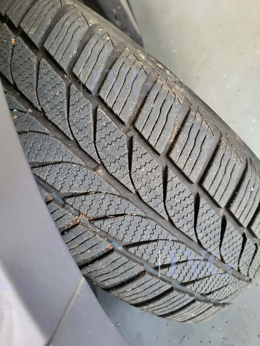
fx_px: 260
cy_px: 173
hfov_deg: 53.1
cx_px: 130
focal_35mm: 26
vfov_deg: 67.3
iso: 320
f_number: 1.8
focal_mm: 5.4
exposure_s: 1/100
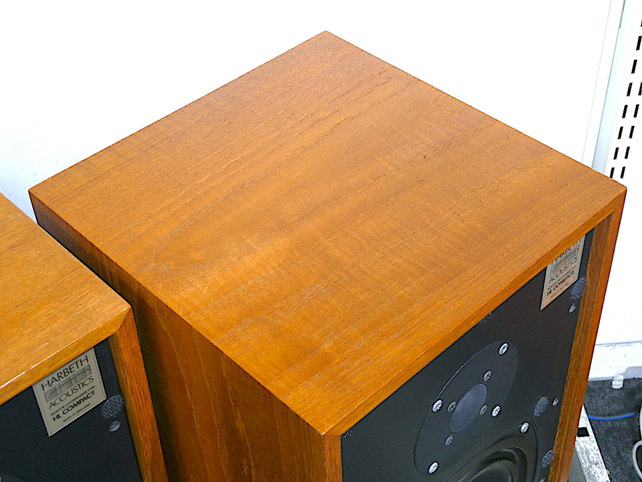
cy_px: 241
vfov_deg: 27.0
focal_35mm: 54
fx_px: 1002
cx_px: 321
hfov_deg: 35.5
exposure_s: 1/8
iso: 200
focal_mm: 9.6
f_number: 4.1
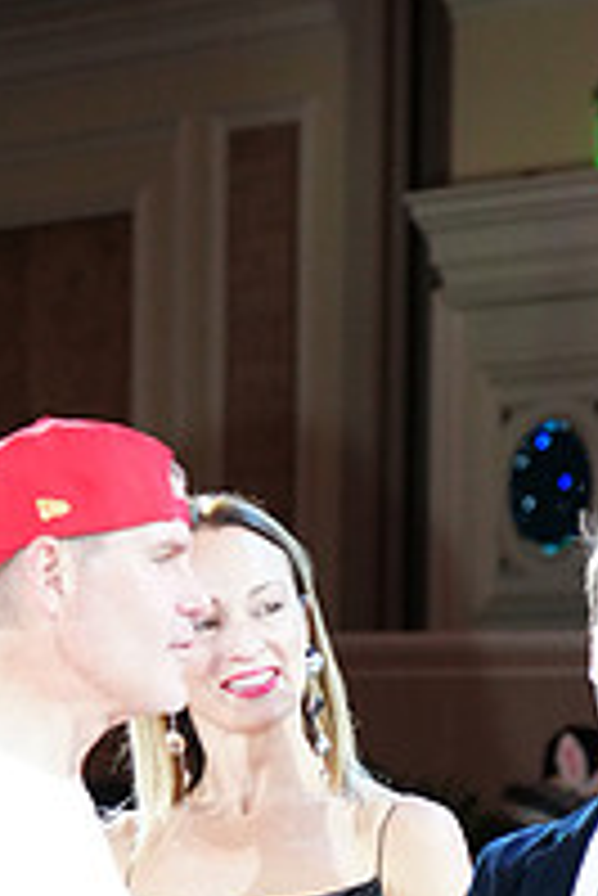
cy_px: 1252
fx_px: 6168
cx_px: 272
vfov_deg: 8.2
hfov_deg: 5.6
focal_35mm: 248
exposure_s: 1/250
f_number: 4
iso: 2500
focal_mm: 85
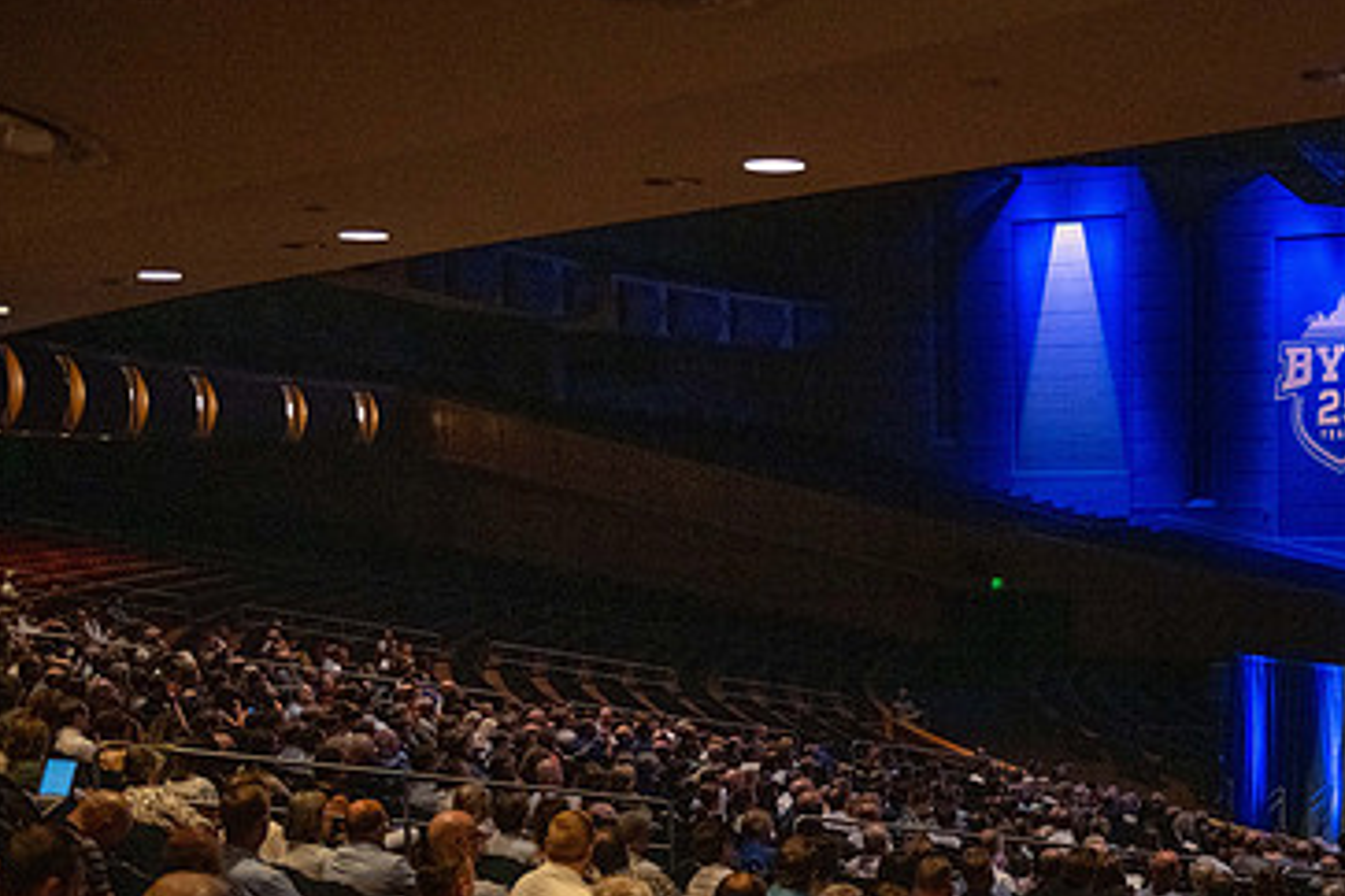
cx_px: 1004
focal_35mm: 56
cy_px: 642
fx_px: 2092
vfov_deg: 24.0
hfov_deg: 34.9
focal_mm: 35
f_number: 2.8
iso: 2000
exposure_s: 1/320
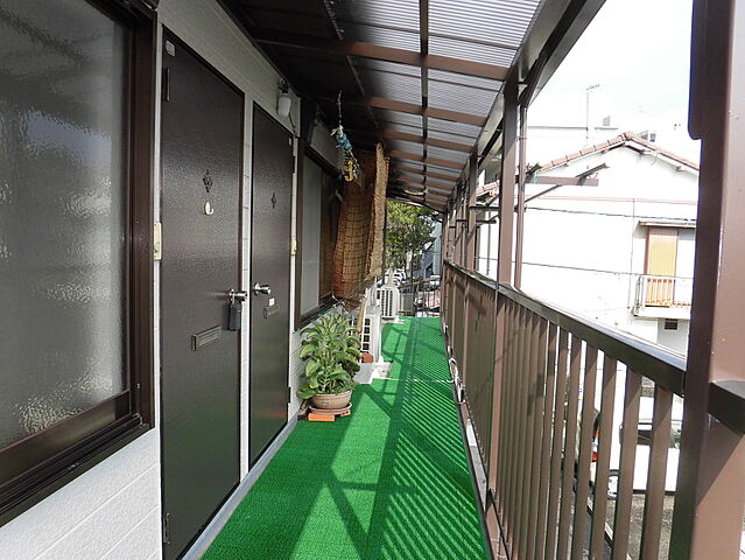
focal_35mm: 24
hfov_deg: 71.6
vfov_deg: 56.9
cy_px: 280
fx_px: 517
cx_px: 372
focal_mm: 4.3
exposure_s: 1/800
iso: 100
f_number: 3.1
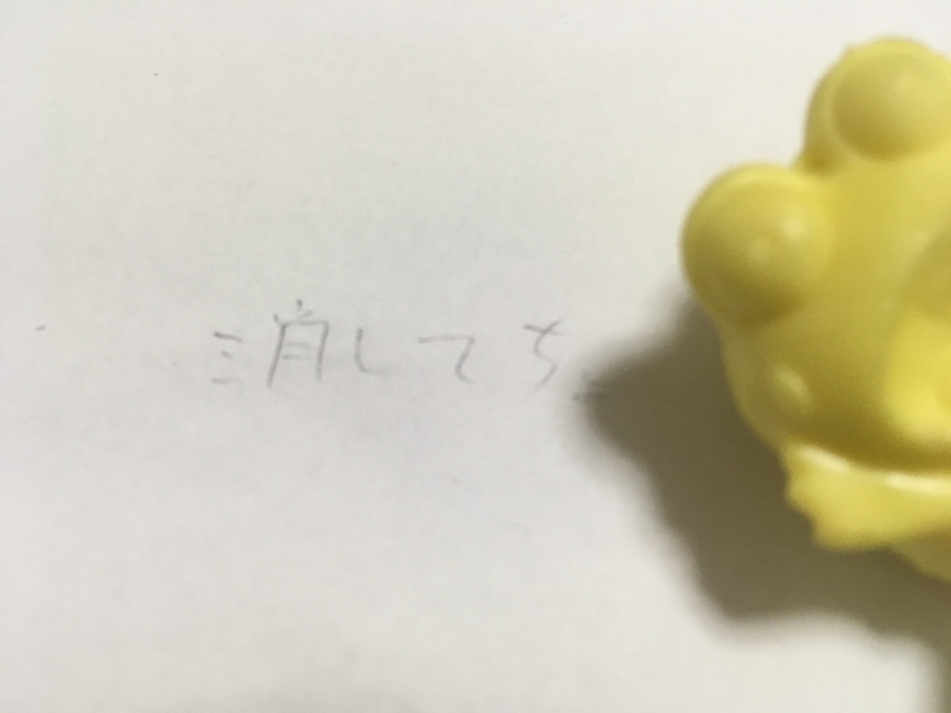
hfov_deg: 61.7
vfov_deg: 48.2
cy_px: 356
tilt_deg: -65.6
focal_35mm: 29
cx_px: 476
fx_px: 797
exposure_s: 1/30
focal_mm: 4.15
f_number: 2.2
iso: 40
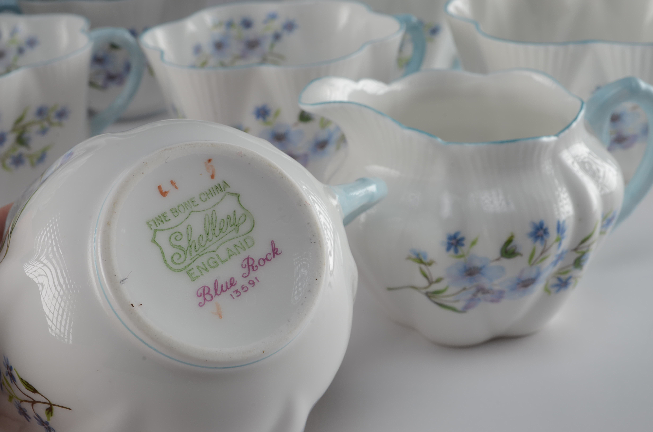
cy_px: 216
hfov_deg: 36.9
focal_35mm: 54
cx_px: 326
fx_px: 977
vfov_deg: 25.0
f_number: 16
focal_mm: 36
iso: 100
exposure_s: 1/80
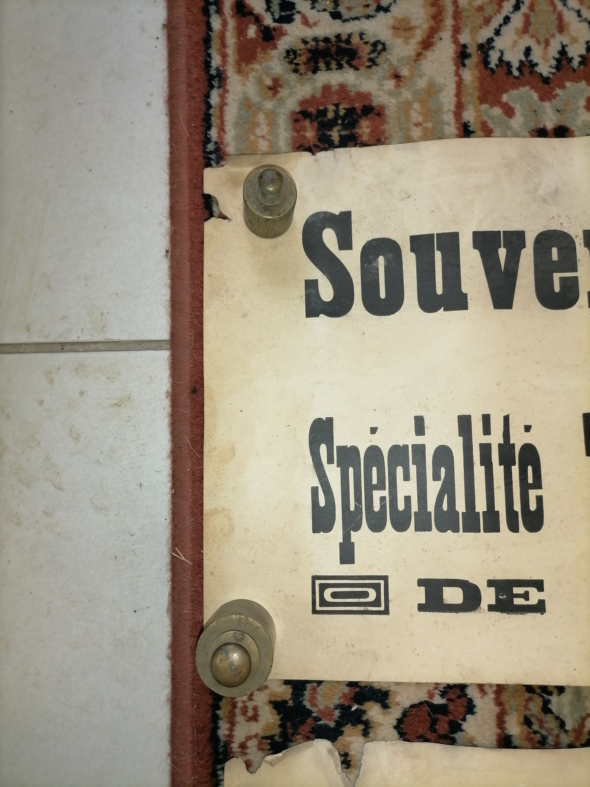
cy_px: 394
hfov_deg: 53.1
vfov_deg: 67.3
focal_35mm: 26
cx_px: 295
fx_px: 591
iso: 80
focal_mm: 5.4
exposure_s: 1/100
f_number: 1.8
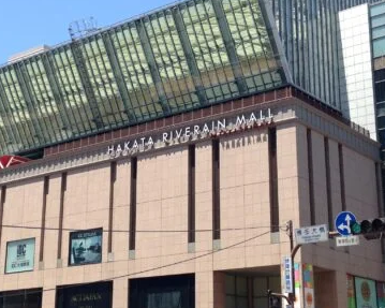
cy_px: 143
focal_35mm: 69
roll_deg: -1.1
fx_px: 786
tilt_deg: +17.5
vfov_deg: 22.2
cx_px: 175
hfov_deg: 27.5
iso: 50
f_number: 2.4
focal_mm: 4.12
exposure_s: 1/797
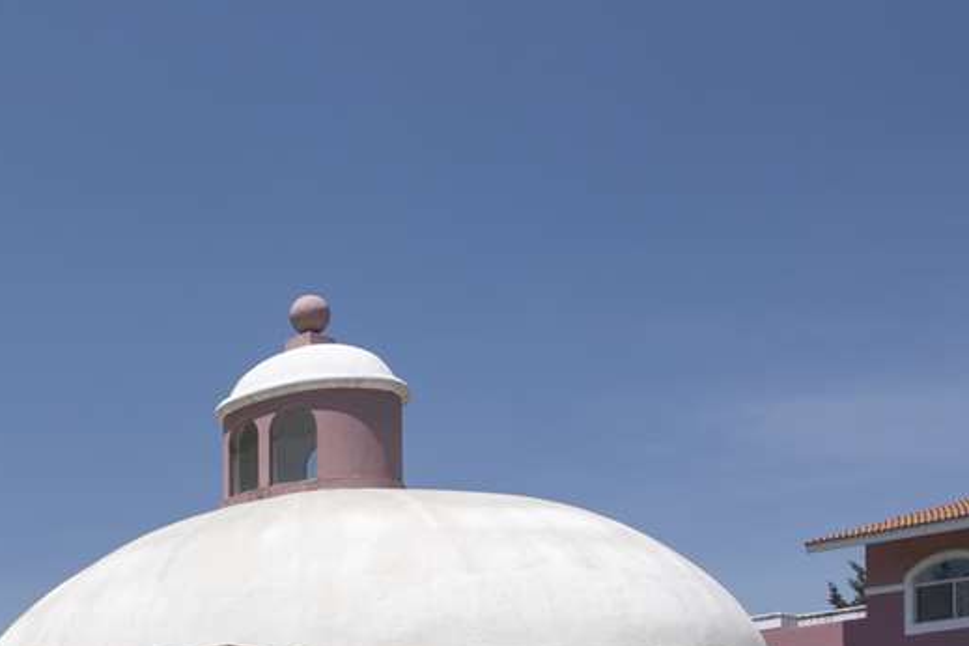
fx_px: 2099
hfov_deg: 24.8
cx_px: 15
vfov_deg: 17.2
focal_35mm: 78
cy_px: 620
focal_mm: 18
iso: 100
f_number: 11
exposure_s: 1/250
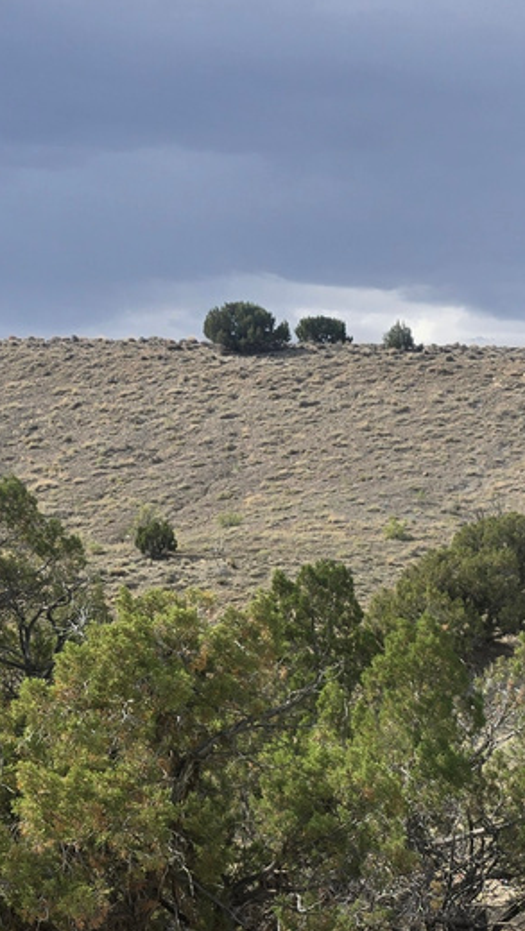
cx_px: 769
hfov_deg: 15.2
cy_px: 1210
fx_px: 1829
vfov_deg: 24.8
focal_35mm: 74
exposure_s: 1/1723
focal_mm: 5.4
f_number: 1.8
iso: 25
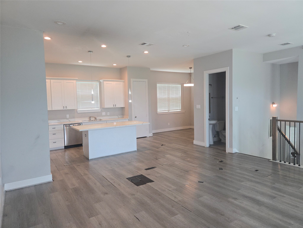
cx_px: 152
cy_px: 114
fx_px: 201
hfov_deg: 73.9
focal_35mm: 23
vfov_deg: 58.9
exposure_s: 1/180
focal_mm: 5.4
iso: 200
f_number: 1.8
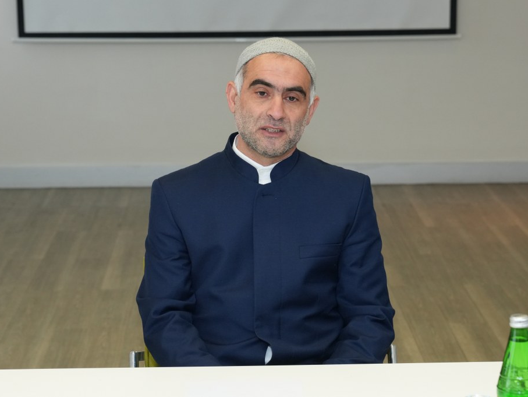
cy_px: 198
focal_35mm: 102
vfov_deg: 14.5
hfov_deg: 19.3
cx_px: 264
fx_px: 1556
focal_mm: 63
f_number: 5
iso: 1600
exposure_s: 1/320
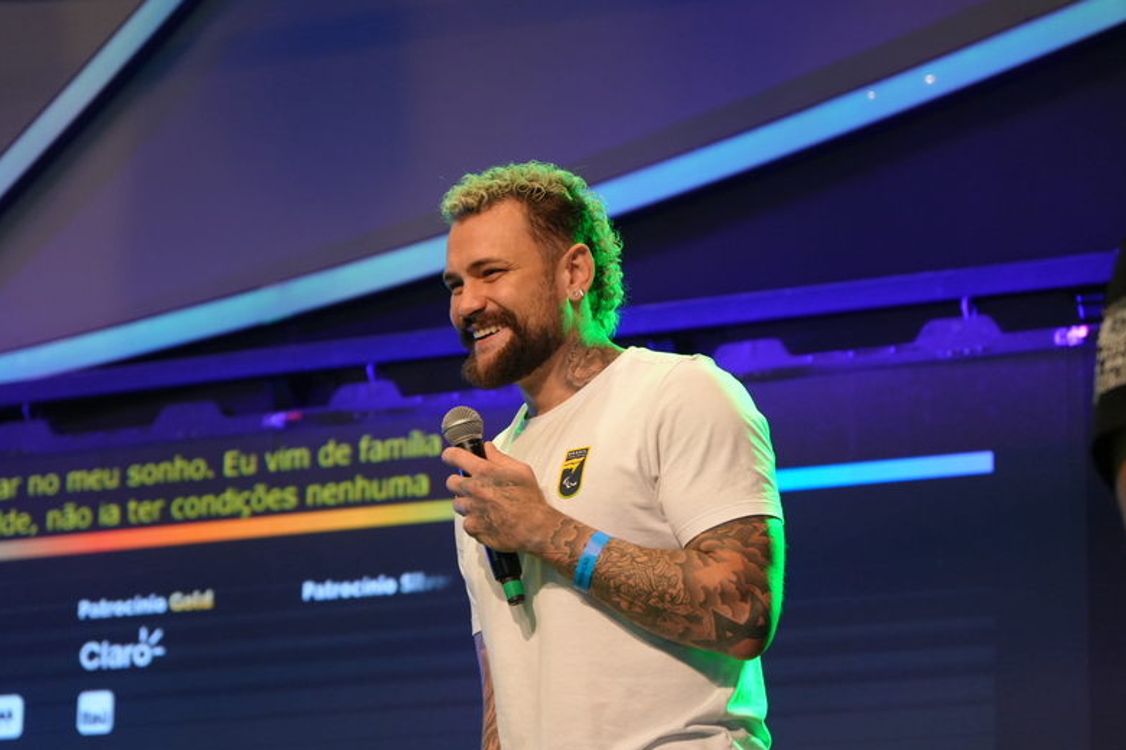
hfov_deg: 18.8
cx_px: 549
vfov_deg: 12.6
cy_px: 385
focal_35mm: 109
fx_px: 3409
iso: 1600
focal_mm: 70
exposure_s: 1/200
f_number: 3.2
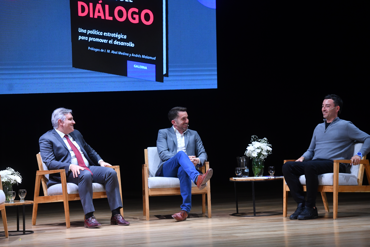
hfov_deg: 15.2
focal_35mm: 135
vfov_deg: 10.2
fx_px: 1387
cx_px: 185
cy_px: 124
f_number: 4
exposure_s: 1/500
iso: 2500
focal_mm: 135
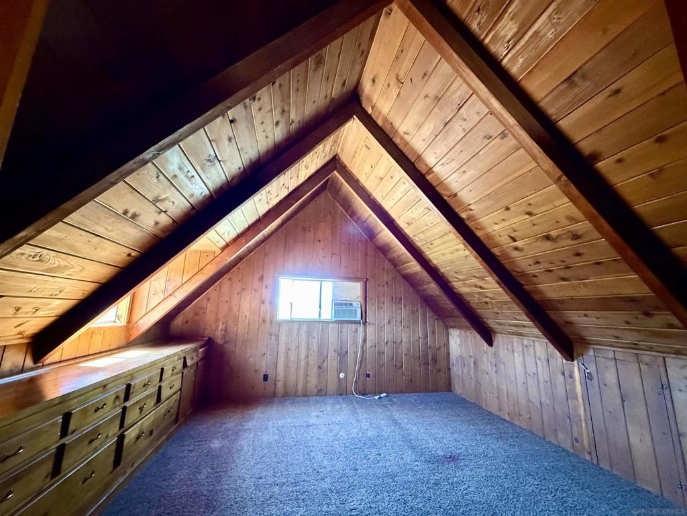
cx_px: 344
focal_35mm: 14
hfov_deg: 102.1
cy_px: 258
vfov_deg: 85.7
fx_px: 278
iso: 1250
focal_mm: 2.22
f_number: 2.2
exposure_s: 1/60
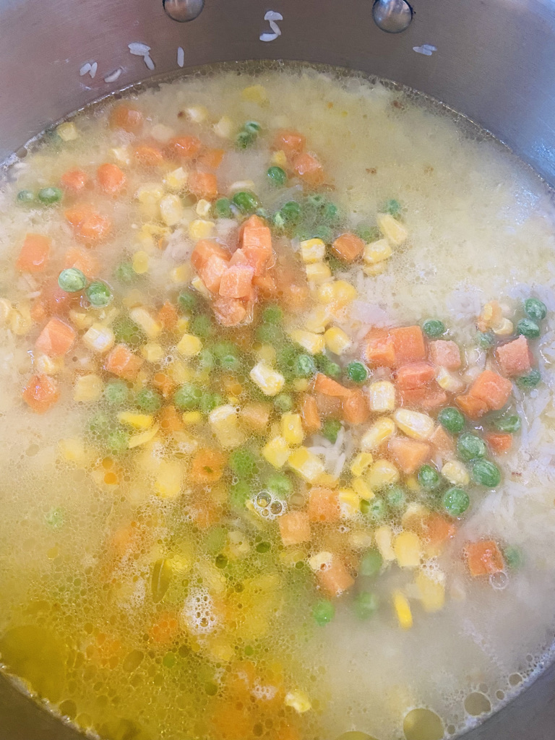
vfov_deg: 67.3
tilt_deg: -72.6
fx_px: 556
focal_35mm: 26
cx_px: 278
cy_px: 370
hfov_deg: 53.1
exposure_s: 1/40
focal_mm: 4.25
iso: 500
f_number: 1.8
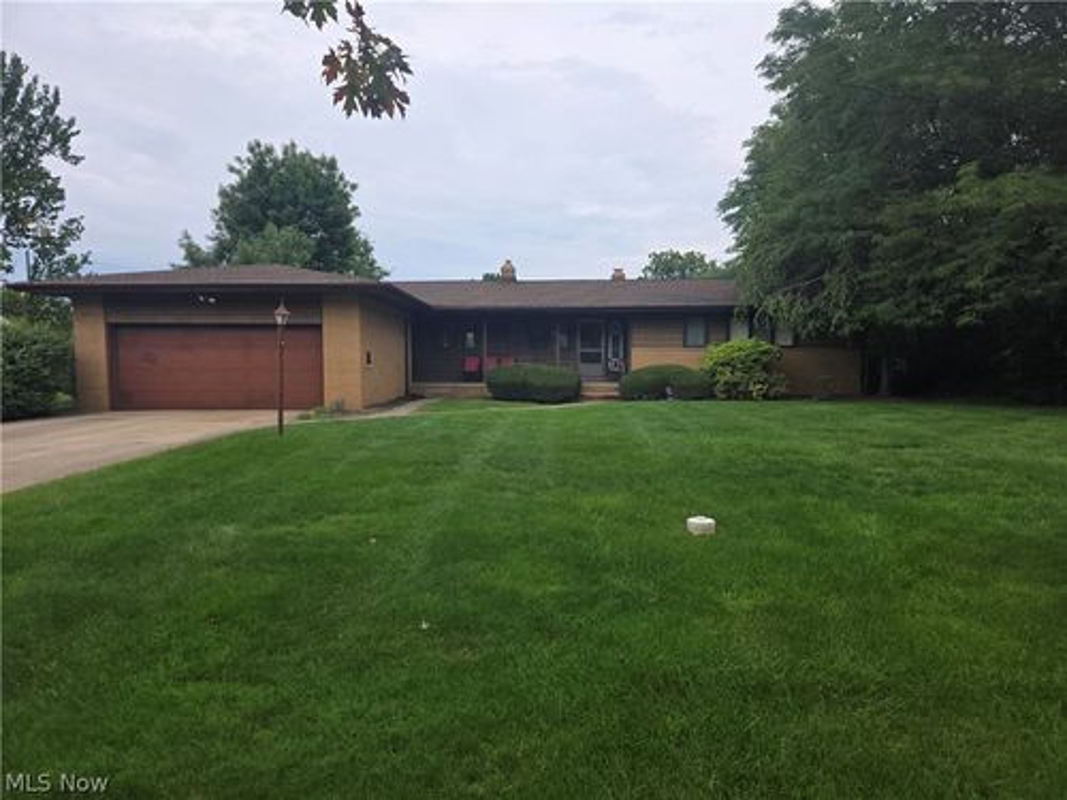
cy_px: 400
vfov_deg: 58.9
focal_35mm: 23
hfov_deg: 73.9
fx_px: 709
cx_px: 534
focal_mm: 5.4
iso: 25
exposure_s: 1/1672
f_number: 1.8
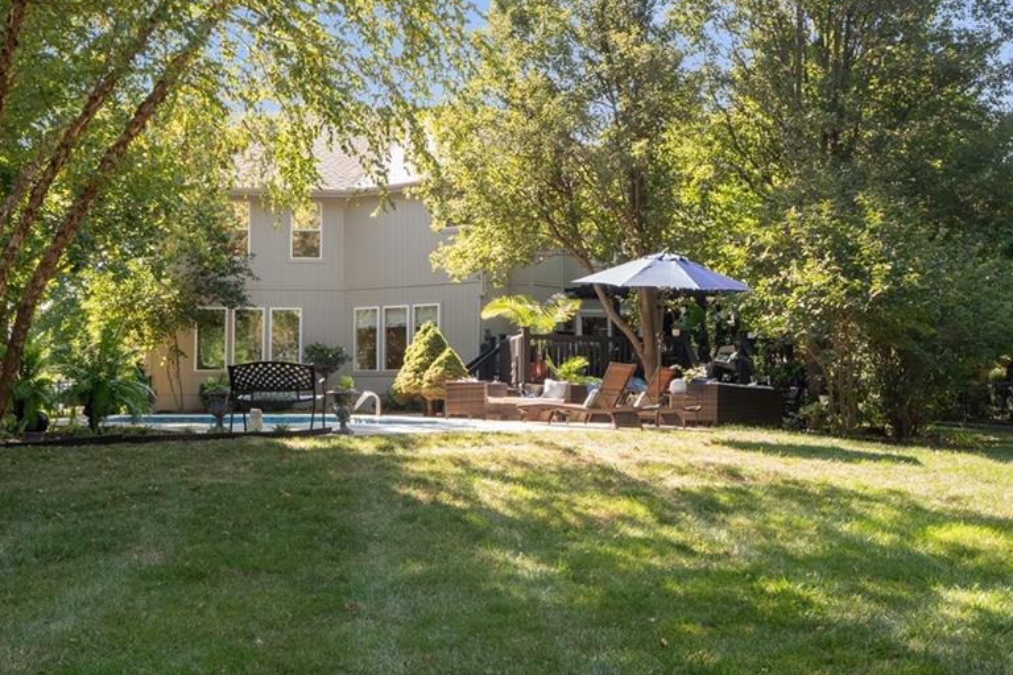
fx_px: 1351
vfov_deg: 28.1
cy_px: 307
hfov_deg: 40.8
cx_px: 379
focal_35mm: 48
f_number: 8
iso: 400
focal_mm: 18
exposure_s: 1/100
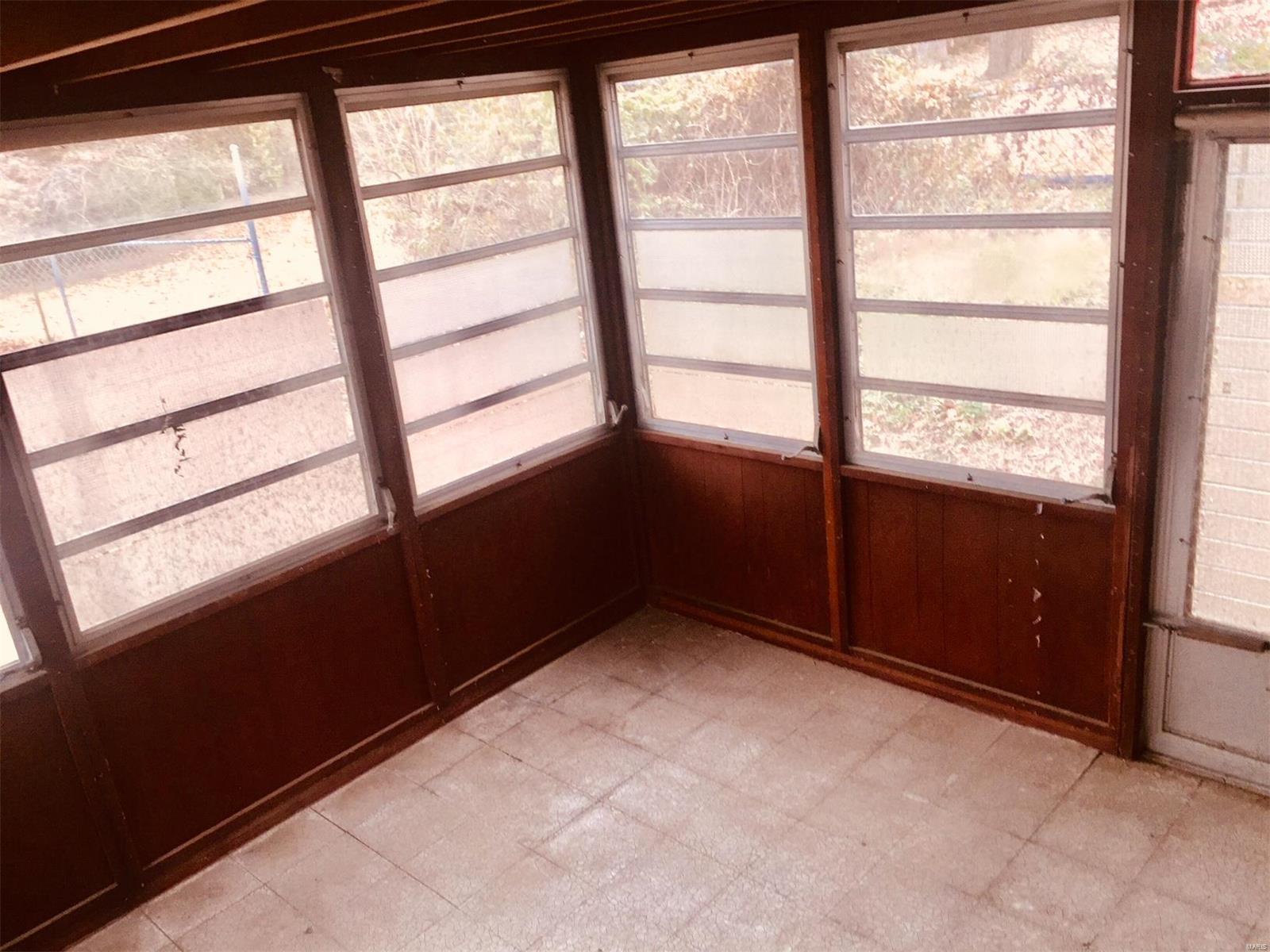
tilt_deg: -18.8
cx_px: 635
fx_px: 1064
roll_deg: +5.5
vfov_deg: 48.2
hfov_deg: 61.7
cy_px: 476
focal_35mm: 29
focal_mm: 4.15
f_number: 2.2
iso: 32
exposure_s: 1/30
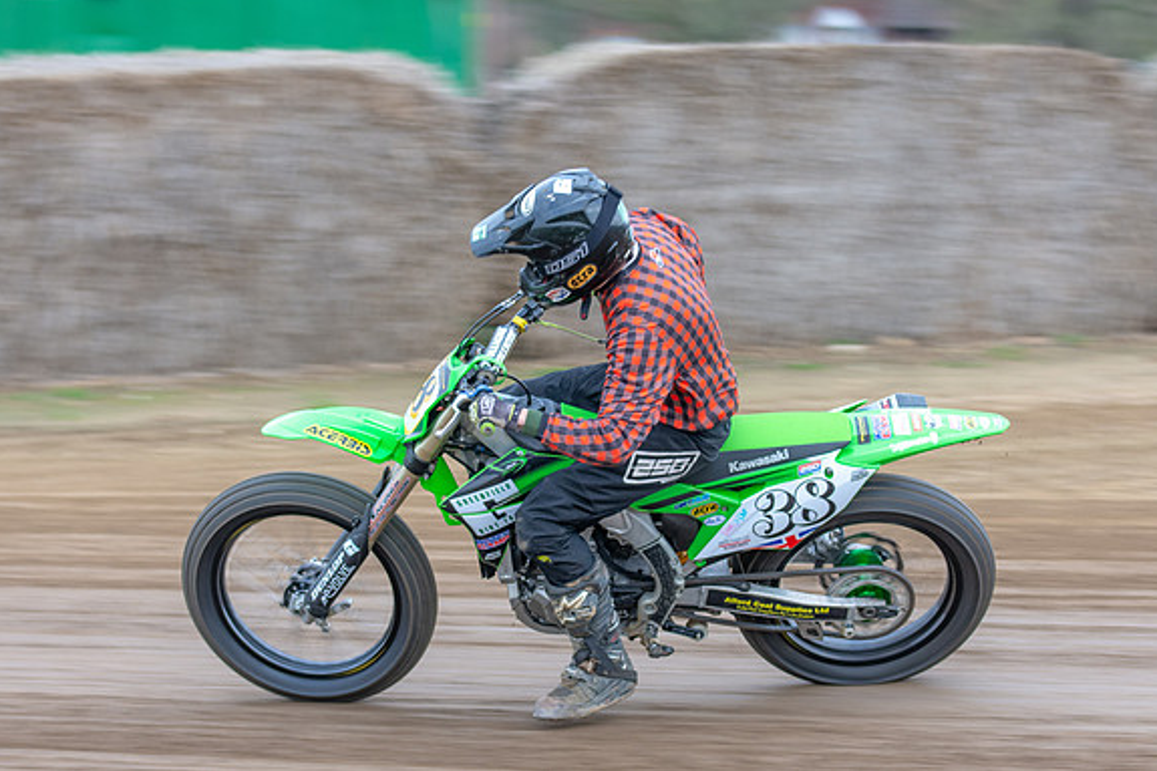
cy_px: 454
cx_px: 595
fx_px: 4691
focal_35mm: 146
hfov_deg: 14.1
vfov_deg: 9.4
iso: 400
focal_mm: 78
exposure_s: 1/200
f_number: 3.5
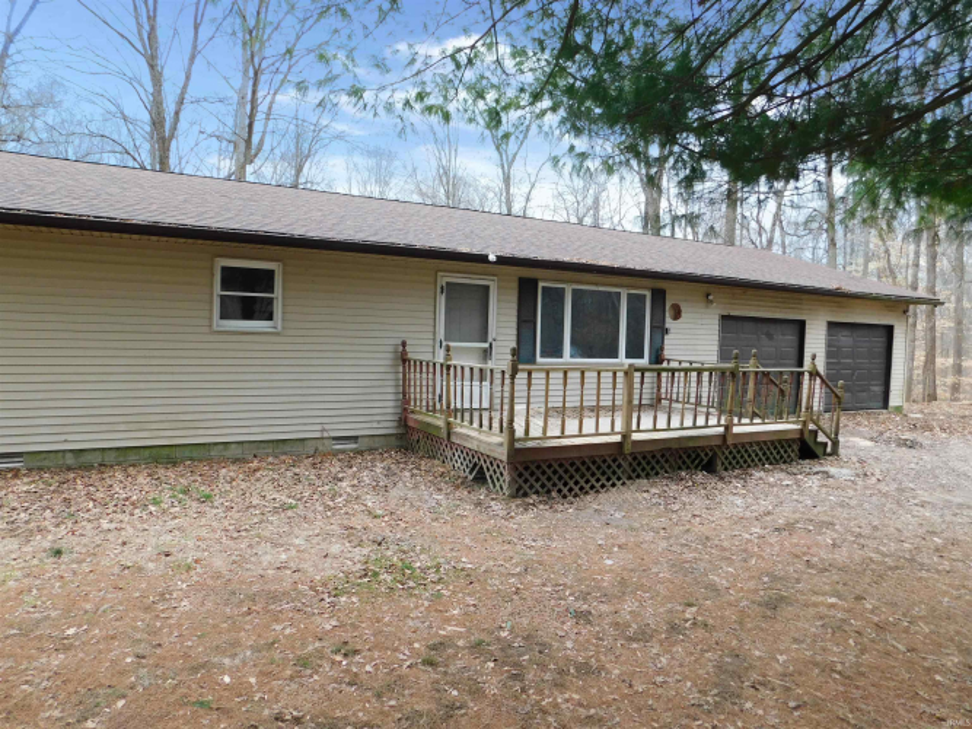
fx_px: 646
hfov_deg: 73.9
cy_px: 364
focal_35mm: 23
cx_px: 486
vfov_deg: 58.9
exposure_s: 1/100
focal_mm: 4
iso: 125
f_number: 3
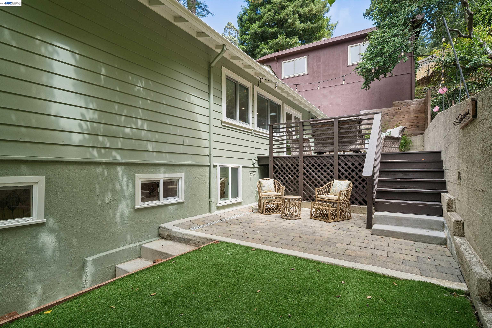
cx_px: 246
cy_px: 164
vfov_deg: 73.7
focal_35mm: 16
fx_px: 219
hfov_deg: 96.7
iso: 320
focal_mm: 16
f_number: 8
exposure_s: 1/160
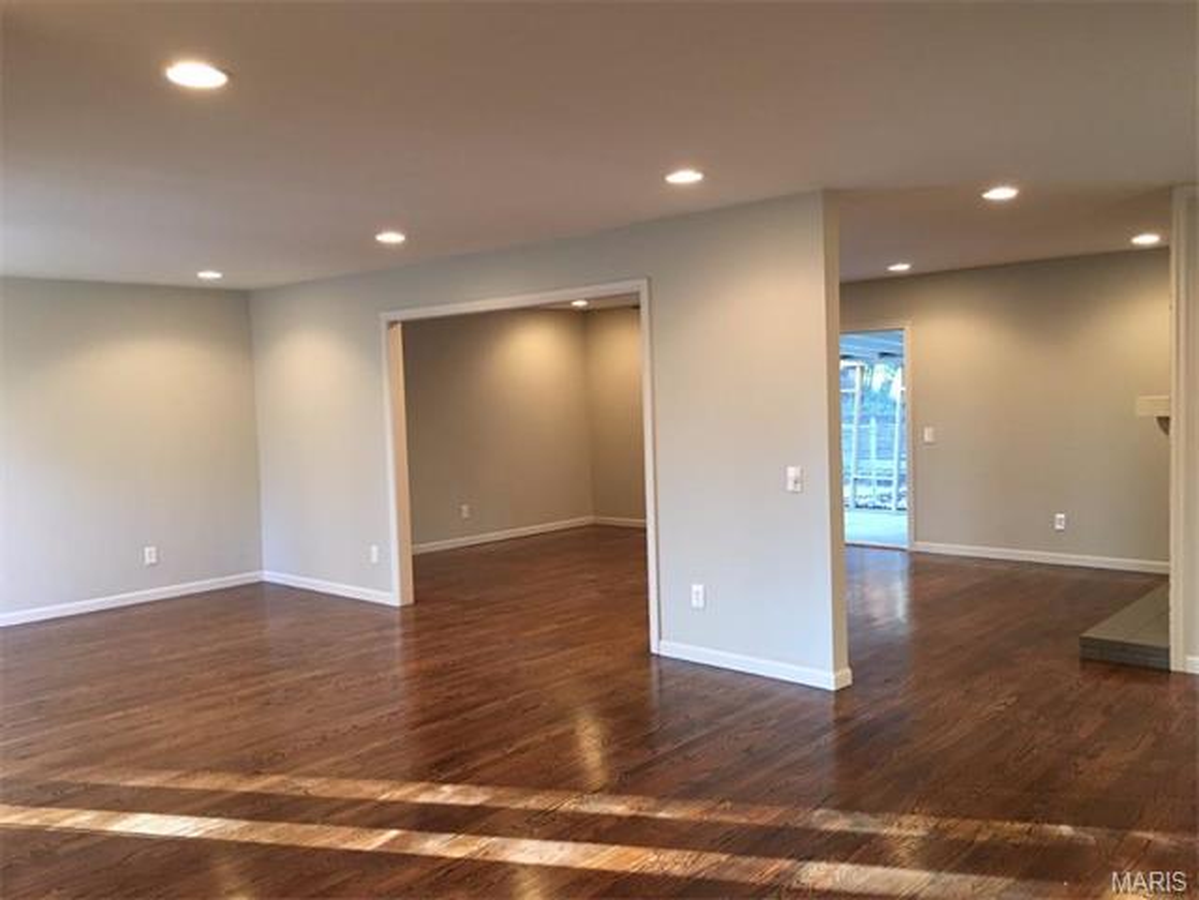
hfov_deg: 61.7
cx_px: 600
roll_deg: +1.8
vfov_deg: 48.2
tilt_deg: -3.8
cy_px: 450
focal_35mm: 29
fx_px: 1004
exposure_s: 1/30
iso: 125
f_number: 2.2
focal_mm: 4.15
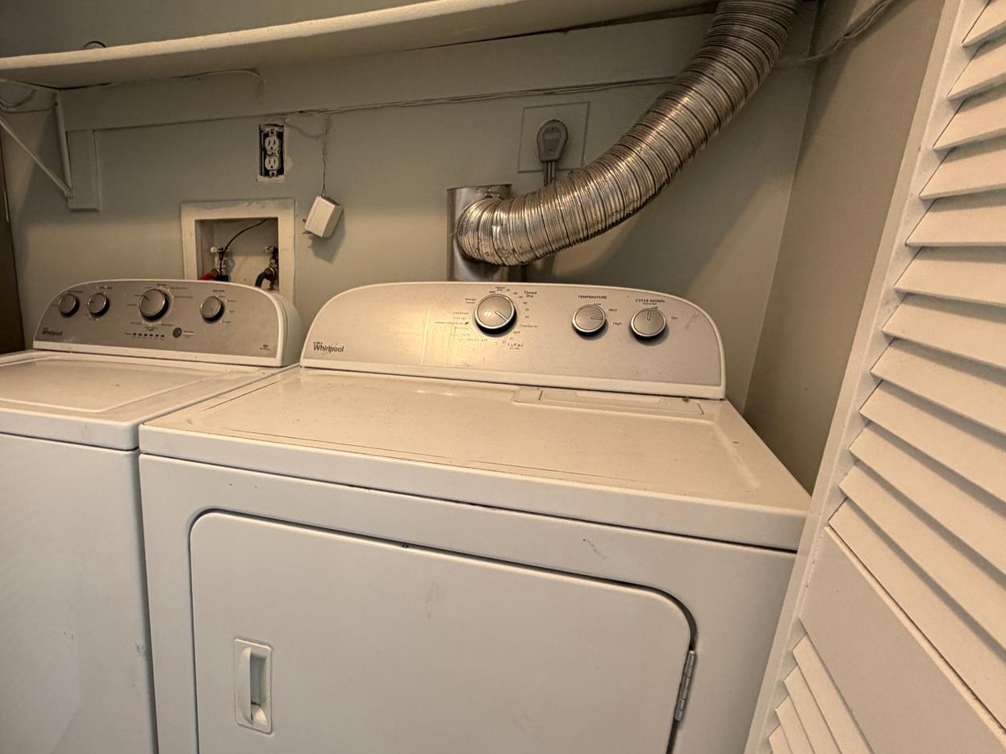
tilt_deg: -16.7
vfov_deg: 58.2
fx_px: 668
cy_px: 464
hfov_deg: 70.4
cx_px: 290
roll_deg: +0.2
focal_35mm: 23
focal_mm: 2.22
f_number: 2.2
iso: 160
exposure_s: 1/60
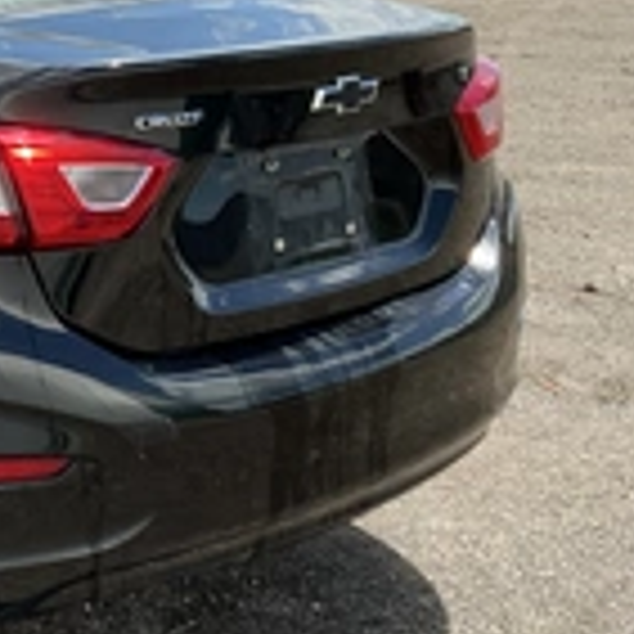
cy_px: 229
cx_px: -157
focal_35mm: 70
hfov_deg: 22.4
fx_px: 1450
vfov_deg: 24.6
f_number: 1.8
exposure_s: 1/929
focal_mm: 3
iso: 25
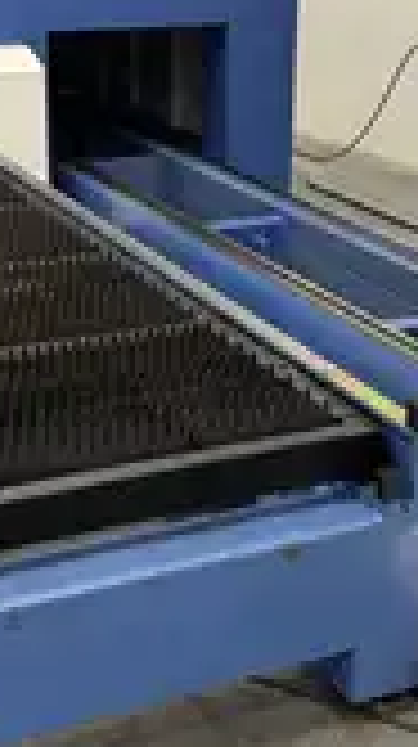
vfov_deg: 33.4
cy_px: 382
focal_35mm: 63
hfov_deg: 19.0
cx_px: 166
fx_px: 1245
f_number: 1.8
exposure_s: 1/60
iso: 320
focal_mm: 6.8
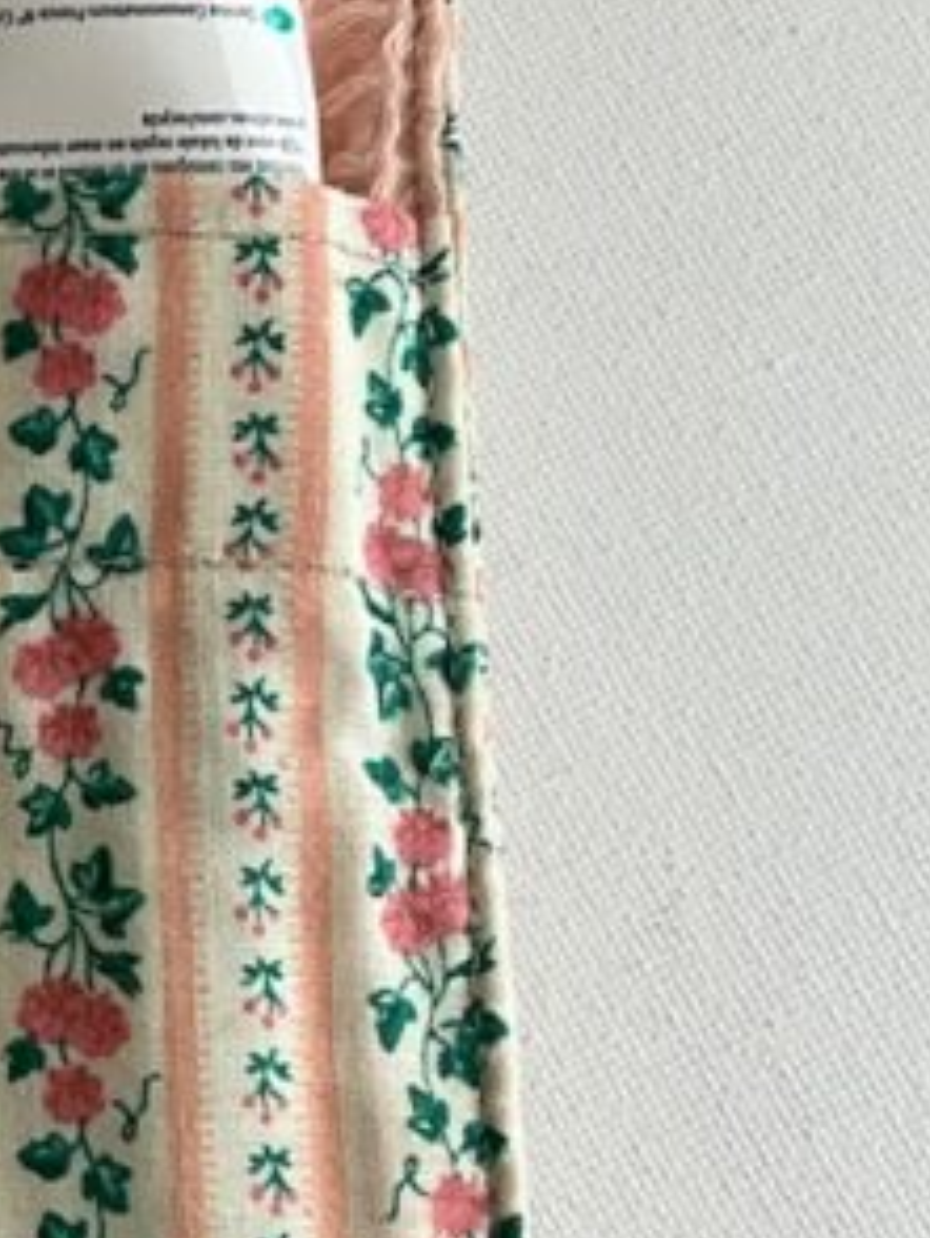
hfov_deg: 13.8
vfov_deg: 19.4
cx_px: -476
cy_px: 691
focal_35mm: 101
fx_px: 3613
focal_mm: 3
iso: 40
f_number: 1.8
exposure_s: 1/100
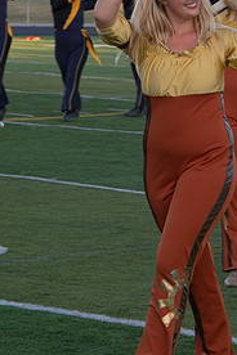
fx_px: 2202
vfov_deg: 9.2
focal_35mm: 223
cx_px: 173
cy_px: 134
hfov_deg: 6.2
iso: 640
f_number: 7.1
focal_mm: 82
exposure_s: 1/200
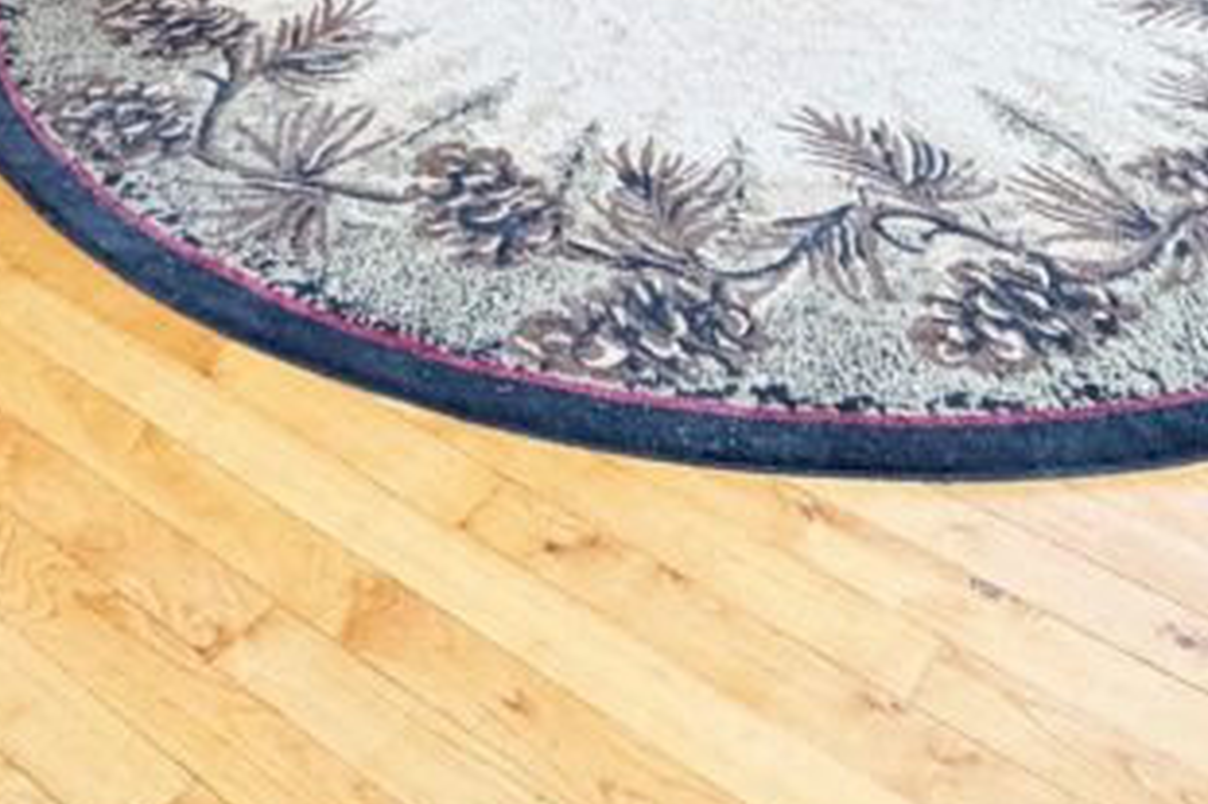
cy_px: -726
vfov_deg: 19.0
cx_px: 487
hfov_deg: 39.5
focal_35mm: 50
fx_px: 1677
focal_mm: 2.22
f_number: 2.2
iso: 320
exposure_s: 1/60
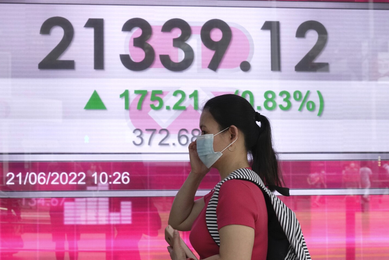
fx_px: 421
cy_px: 138
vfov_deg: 34.2
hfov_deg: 49.5
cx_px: 183
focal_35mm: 39
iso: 1250
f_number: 5
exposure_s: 1/320
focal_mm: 35
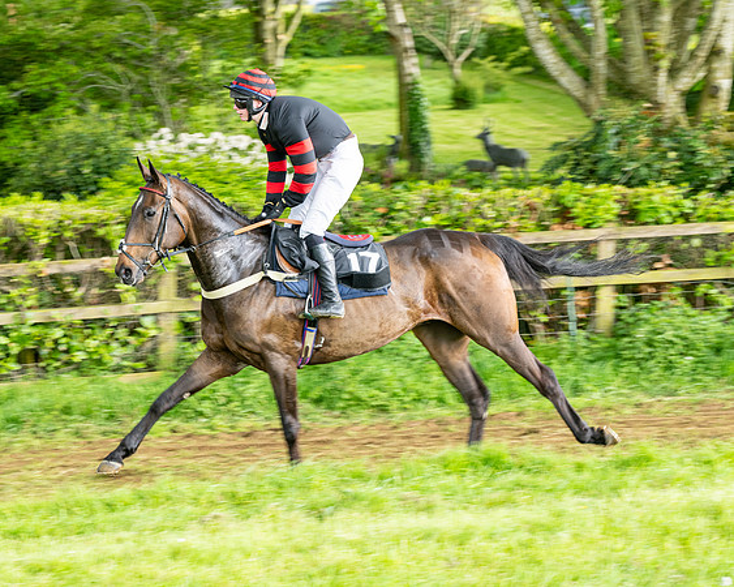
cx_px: 318
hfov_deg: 15.8
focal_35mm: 122
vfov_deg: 12.7
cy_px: 264
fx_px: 2643
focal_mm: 86
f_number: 5
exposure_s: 1/250
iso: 400
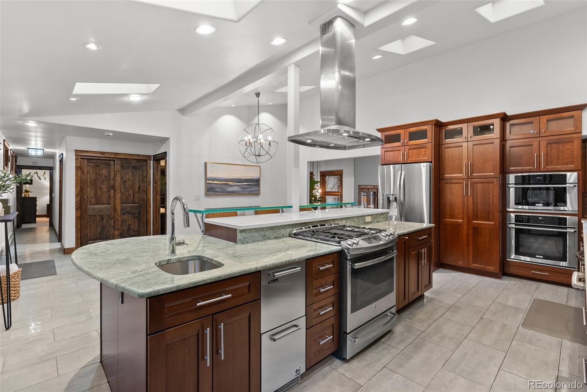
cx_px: 294
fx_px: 261
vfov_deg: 73.8
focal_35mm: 16
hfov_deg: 96.7
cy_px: 196
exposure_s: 1/2.5
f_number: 8
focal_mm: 16
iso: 640
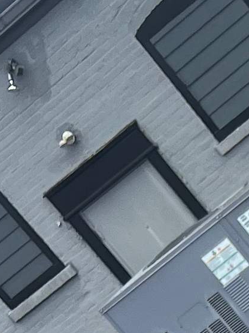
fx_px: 1813
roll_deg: +38.4
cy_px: 897
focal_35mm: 189
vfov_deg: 9.0
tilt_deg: -27.1
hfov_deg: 6.9
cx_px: 784
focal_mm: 5.7
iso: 50
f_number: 1.5
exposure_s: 1/1183
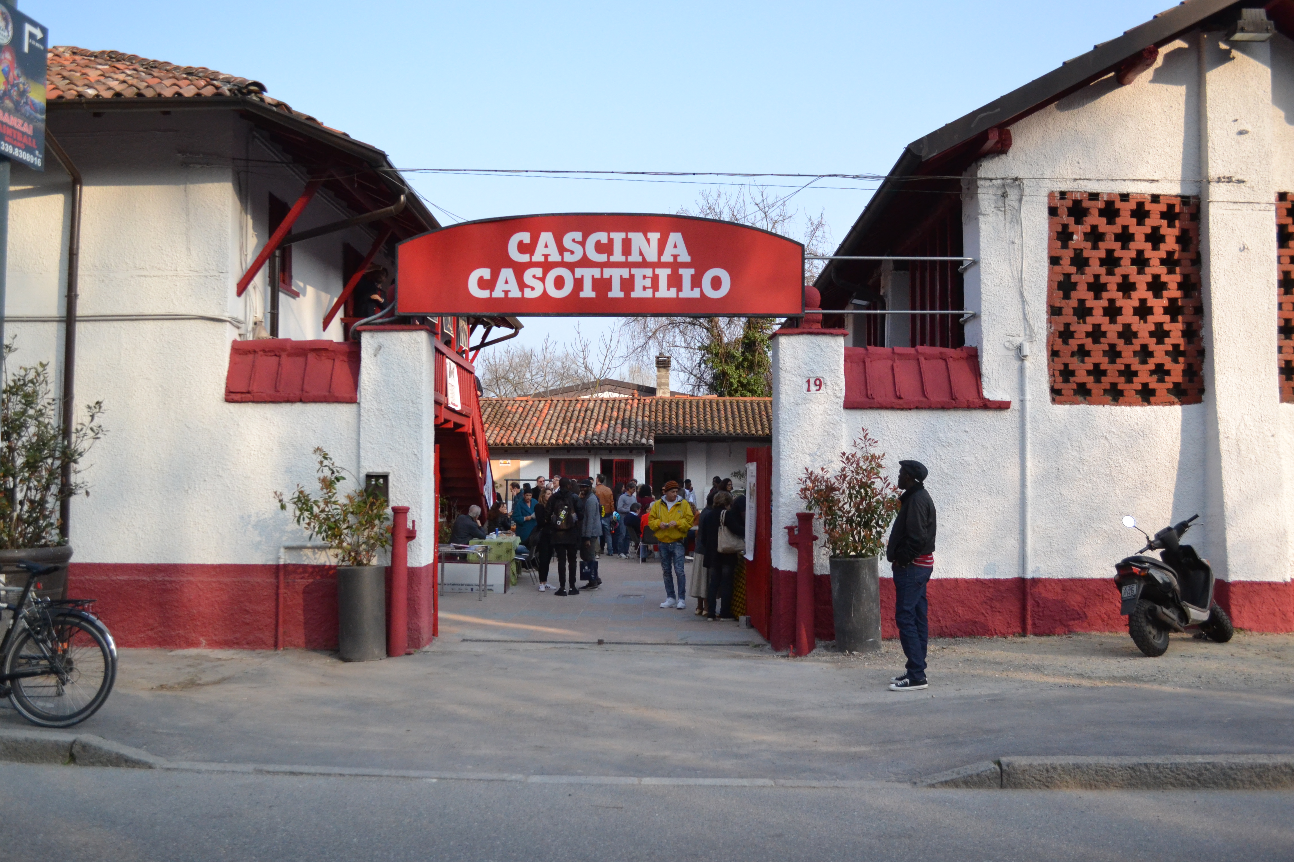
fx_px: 1186
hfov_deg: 57.2
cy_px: 431
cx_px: 647
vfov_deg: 40.0
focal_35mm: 33
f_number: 5
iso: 1600
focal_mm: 22
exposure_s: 1/4000
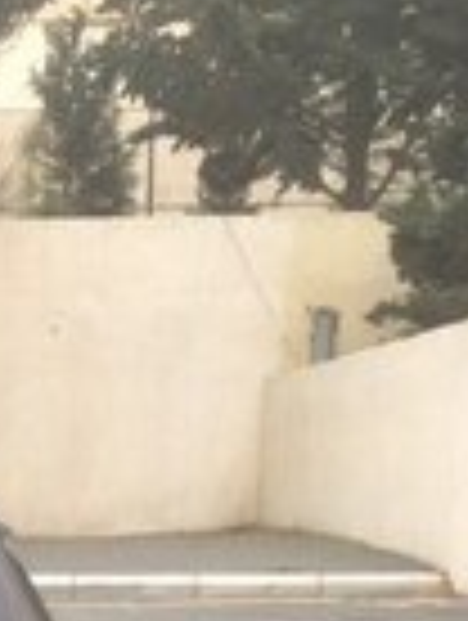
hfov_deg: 13.3
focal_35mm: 104
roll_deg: +1.0
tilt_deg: -11.4
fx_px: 1869
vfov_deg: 17.1
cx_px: -274
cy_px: 918
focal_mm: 4.15
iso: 50
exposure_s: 1/33
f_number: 2.2
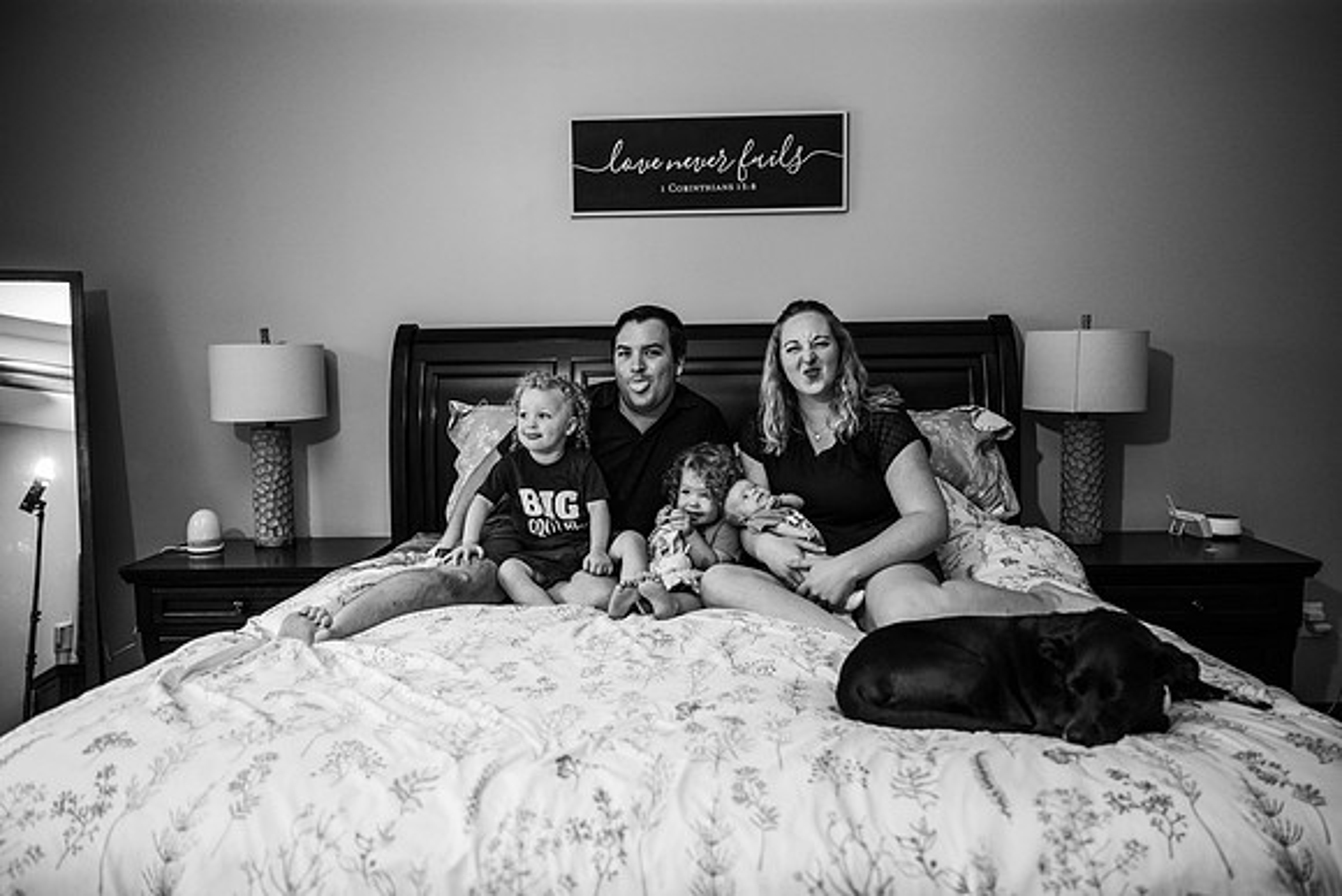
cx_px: 671
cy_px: 448
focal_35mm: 26
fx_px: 951
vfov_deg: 50.4
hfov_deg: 70.4
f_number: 2.8
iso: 1000
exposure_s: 1/250
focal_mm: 25.5
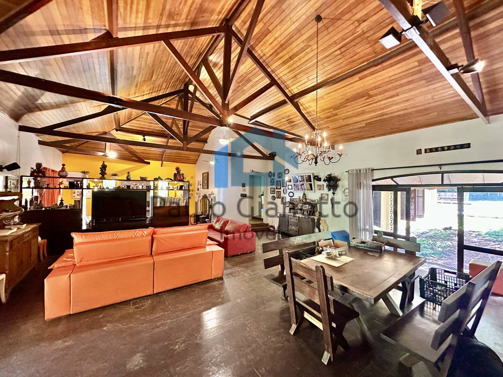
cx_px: 252
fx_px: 203
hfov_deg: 102.1
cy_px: 188
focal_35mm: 14
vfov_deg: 85.7
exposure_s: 1/60
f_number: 2.2
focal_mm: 2.22
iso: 640
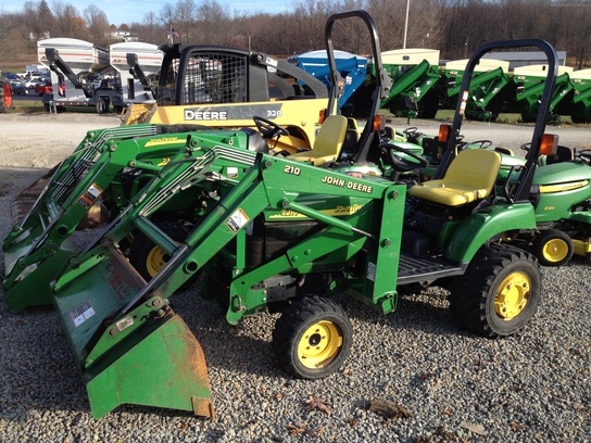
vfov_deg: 40.7
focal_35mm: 35
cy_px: 222
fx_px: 598
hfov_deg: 52.6
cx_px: 296
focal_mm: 4.28
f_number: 2.4
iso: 50
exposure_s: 1/767
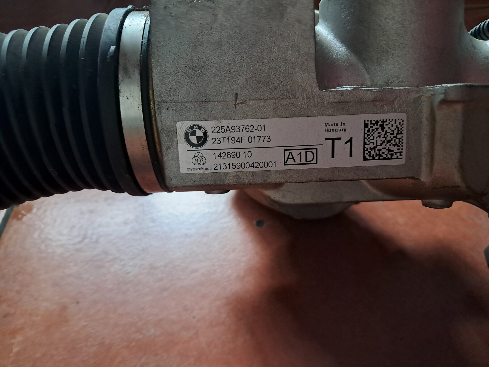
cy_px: 184
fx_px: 381
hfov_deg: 65.3
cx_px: 244
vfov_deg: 51.4
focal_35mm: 27
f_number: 1.8
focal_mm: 4
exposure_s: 1/30
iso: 500
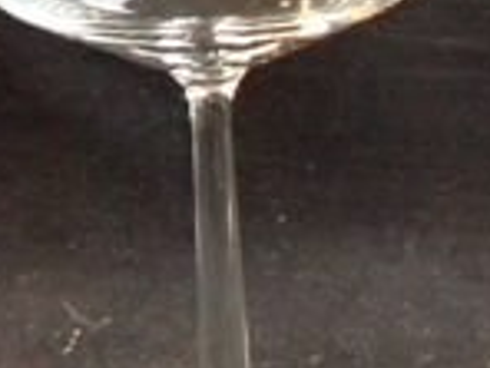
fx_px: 1458
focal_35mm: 103
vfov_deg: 14.4
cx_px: 563
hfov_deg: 18.2
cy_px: 209
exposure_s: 1/30
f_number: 2
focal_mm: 3.33
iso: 800
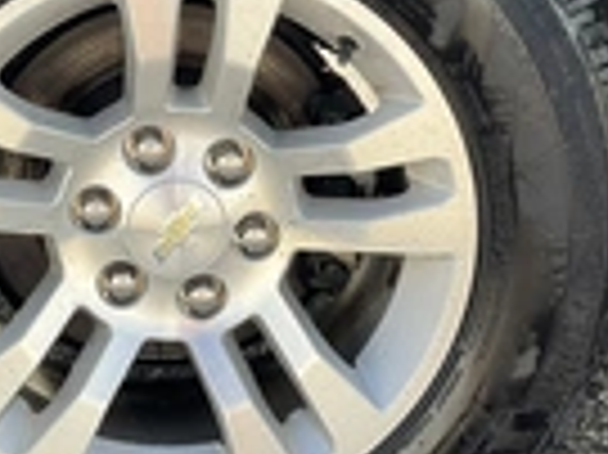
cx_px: 171
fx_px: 1509
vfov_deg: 16.8
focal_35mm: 86
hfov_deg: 22.6
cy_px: -4
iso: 20
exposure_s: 1/197
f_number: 1.8
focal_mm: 3
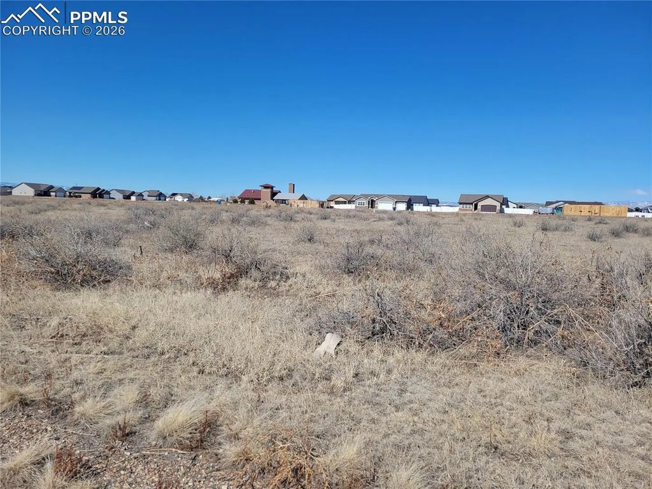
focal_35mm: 26
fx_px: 490
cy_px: 244
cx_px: 326
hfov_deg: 67.3
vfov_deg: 53.1
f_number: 1.8
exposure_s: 1/4010
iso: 40
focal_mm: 5.4
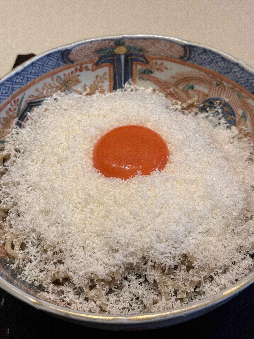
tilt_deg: -51.5
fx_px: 538
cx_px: 124
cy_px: 166
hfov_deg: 26.6
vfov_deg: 34.9
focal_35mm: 55
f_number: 1.78
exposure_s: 1/49
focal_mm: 6.76
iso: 100
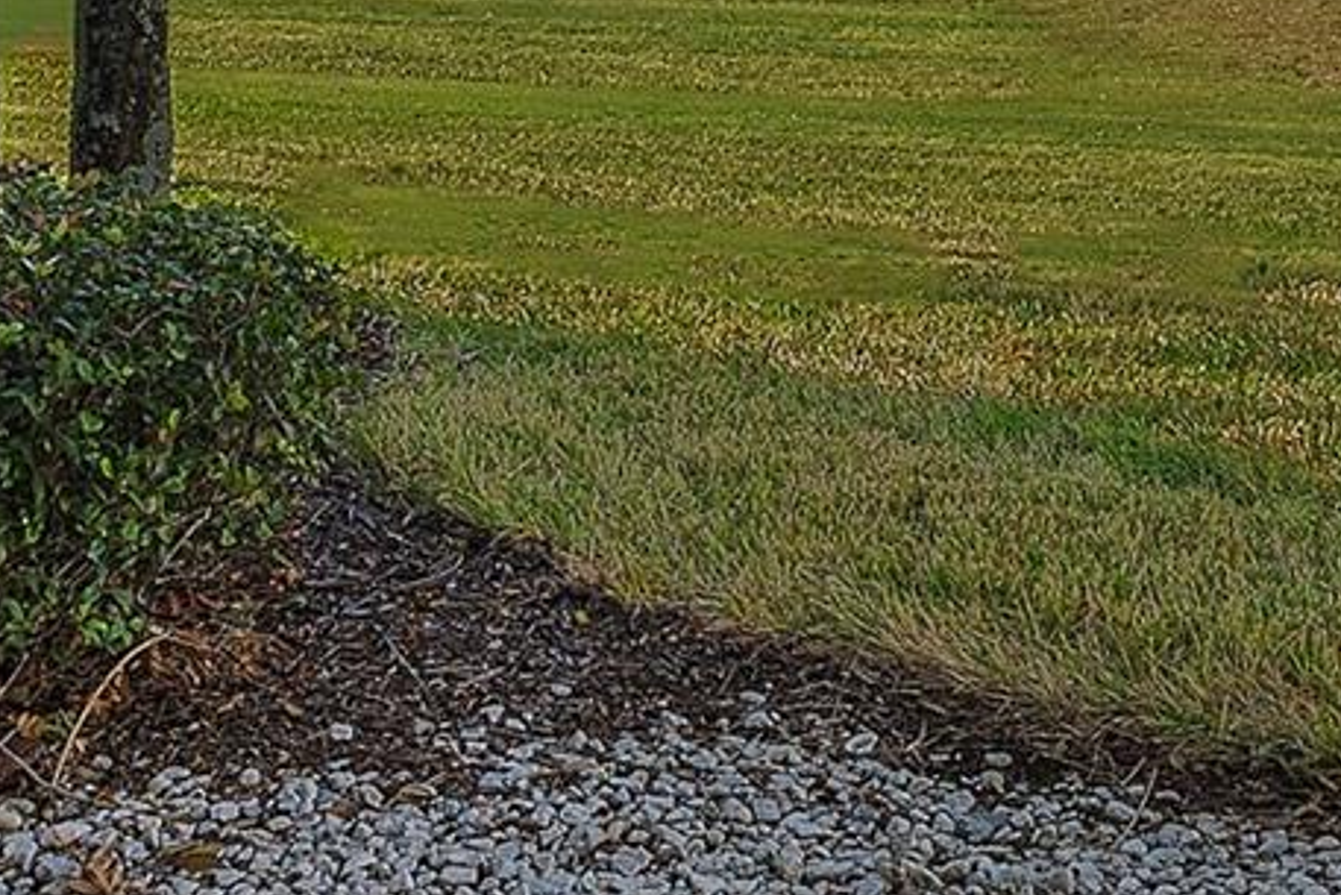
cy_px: -197
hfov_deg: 34.8
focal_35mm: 56
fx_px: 2087
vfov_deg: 22.2
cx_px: 1021
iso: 1600
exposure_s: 1/400
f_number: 10
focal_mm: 16
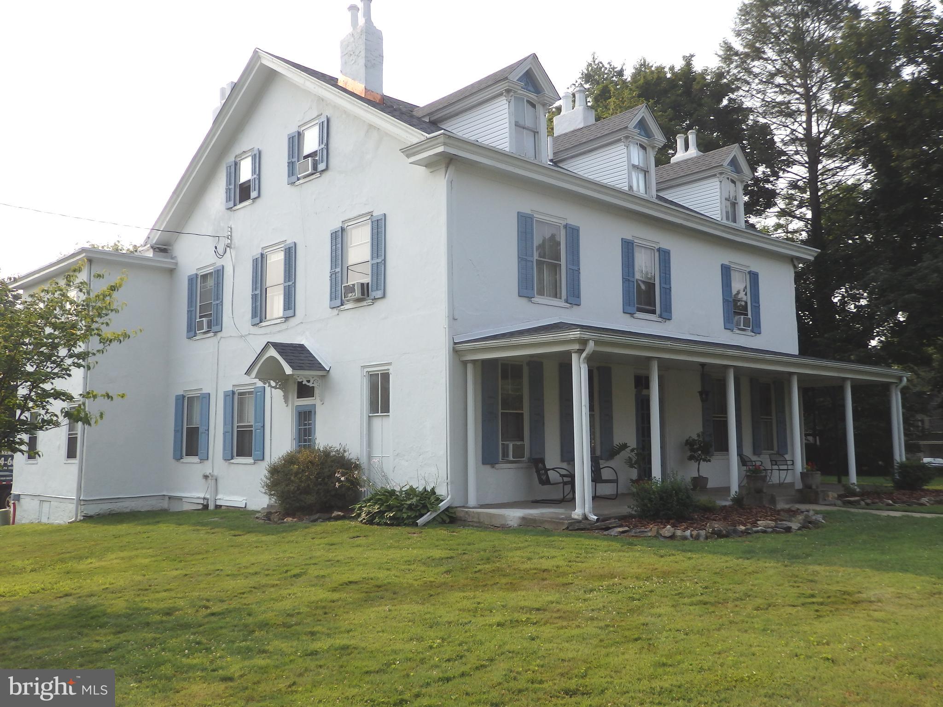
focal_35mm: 30
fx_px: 817
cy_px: 354
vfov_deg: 46.8
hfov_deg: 60.0
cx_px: 472
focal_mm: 5.5
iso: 125
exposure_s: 1/125
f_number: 9.4
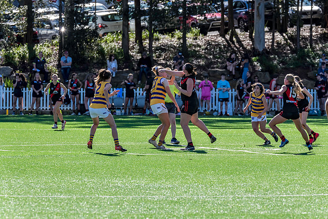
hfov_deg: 6.2
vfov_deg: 4.2
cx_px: 171
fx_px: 3020
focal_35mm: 331
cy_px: 111
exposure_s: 1/1600
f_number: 8
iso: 800
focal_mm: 310
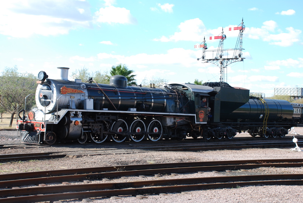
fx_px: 480
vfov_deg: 23.8
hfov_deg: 35.0
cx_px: 152
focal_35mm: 57
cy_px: 102
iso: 200
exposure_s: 1/125
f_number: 9
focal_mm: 38
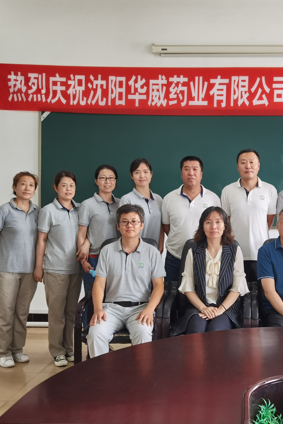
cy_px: 213
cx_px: 215
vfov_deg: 41.1
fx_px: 566
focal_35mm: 48
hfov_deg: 27.7
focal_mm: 6.71
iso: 64
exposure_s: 1/50
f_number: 1.9
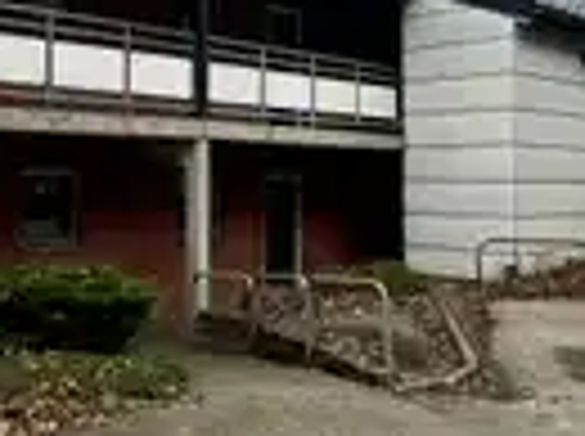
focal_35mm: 48
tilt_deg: +3.1
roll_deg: -0.3
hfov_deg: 38.5
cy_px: 133
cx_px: 130
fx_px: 810
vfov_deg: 29.9
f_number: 2.2
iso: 64
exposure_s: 1/99
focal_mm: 2.22
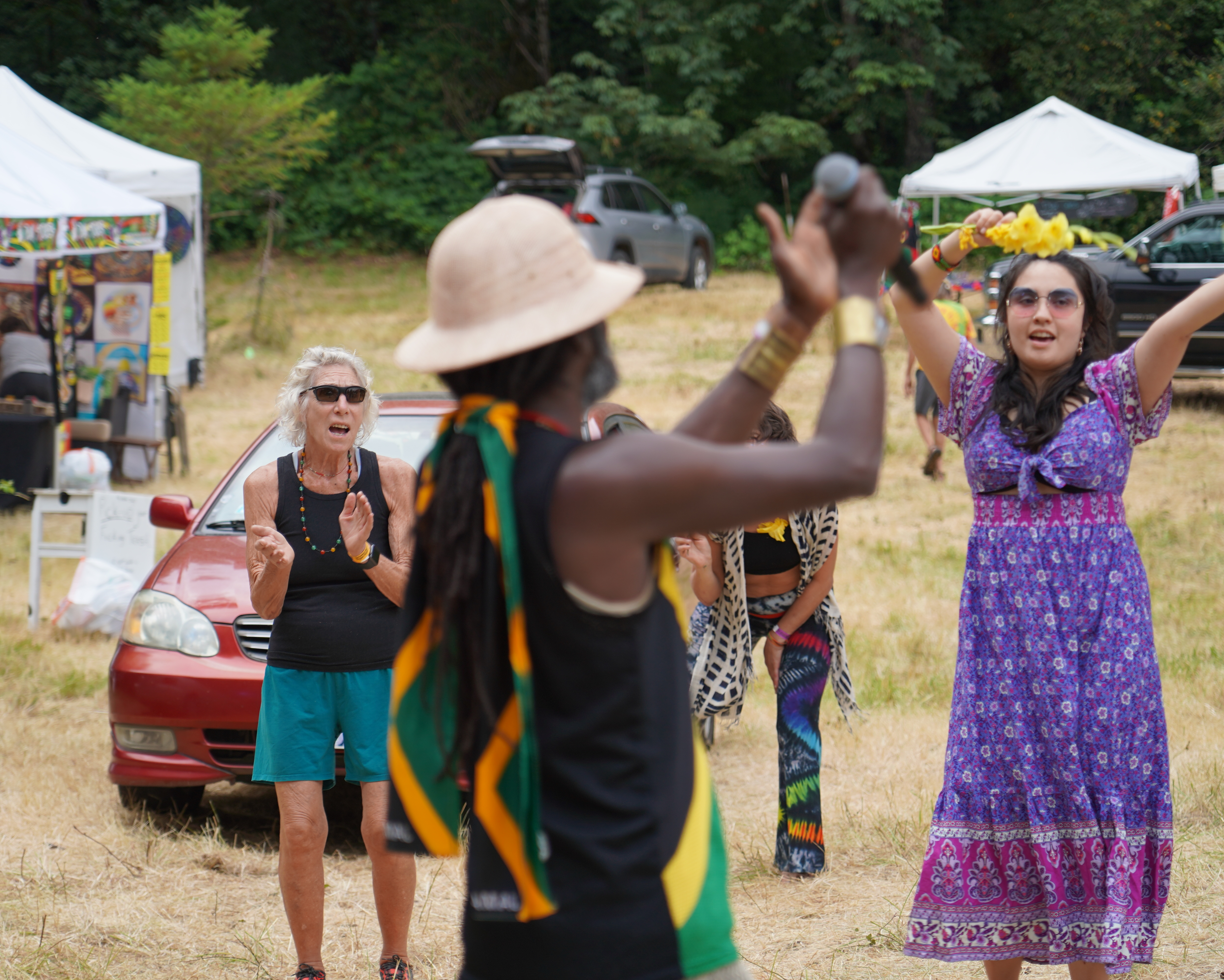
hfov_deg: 16.2
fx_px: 4311
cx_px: 607
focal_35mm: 119
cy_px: 492
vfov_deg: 13.0
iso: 200
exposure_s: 1/160
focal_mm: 105
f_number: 4
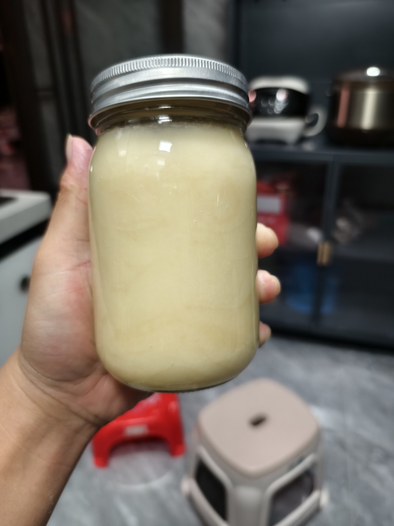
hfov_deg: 58.9
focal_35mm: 23
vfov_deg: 73.9
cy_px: 263
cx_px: 197
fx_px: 349
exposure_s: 1/100
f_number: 1.57
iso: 502
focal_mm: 5.6
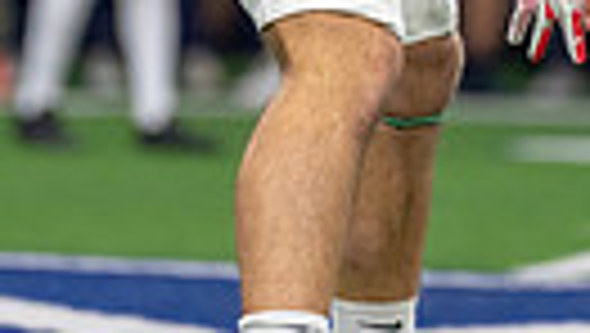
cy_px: -328
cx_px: 477
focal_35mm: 990
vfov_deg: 1.2
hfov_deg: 2.2
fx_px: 15504
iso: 1600
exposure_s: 1/1000
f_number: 2.8
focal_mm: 200
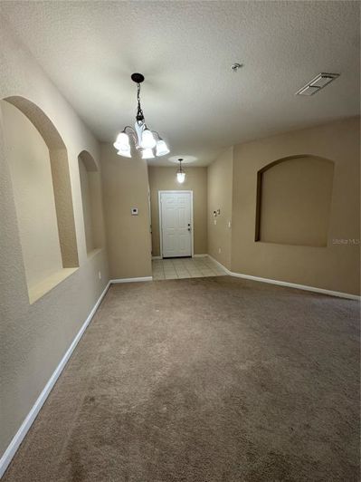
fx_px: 195
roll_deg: +1.7
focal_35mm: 14
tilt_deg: -8.8
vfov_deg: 102.1
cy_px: 241
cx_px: 180
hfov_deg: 85.7
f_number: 2.2
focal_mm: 2.22
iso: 200
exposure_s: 1/60
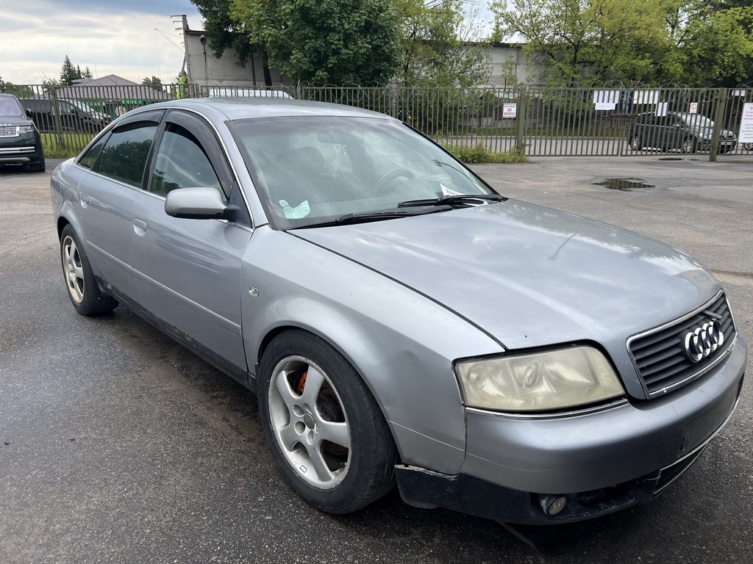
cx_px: 376
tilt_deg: -16.4
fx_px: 566
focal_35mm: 26
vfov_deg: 53.1
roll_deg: +0.0
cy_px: 282
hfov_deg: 67.3
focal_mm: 5.7
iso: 50
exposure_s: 1/1575
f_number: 1.5
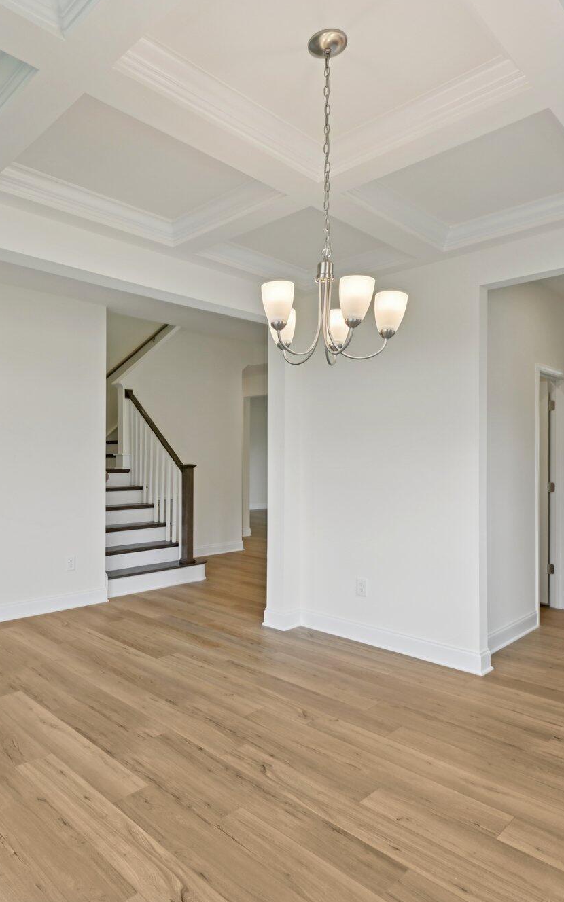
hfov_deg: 54.2
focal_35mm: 22
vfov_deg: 79.6
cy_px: 457
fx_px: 541
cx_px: 198
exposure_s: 1/40
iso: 125
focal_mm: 14
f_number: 7.1
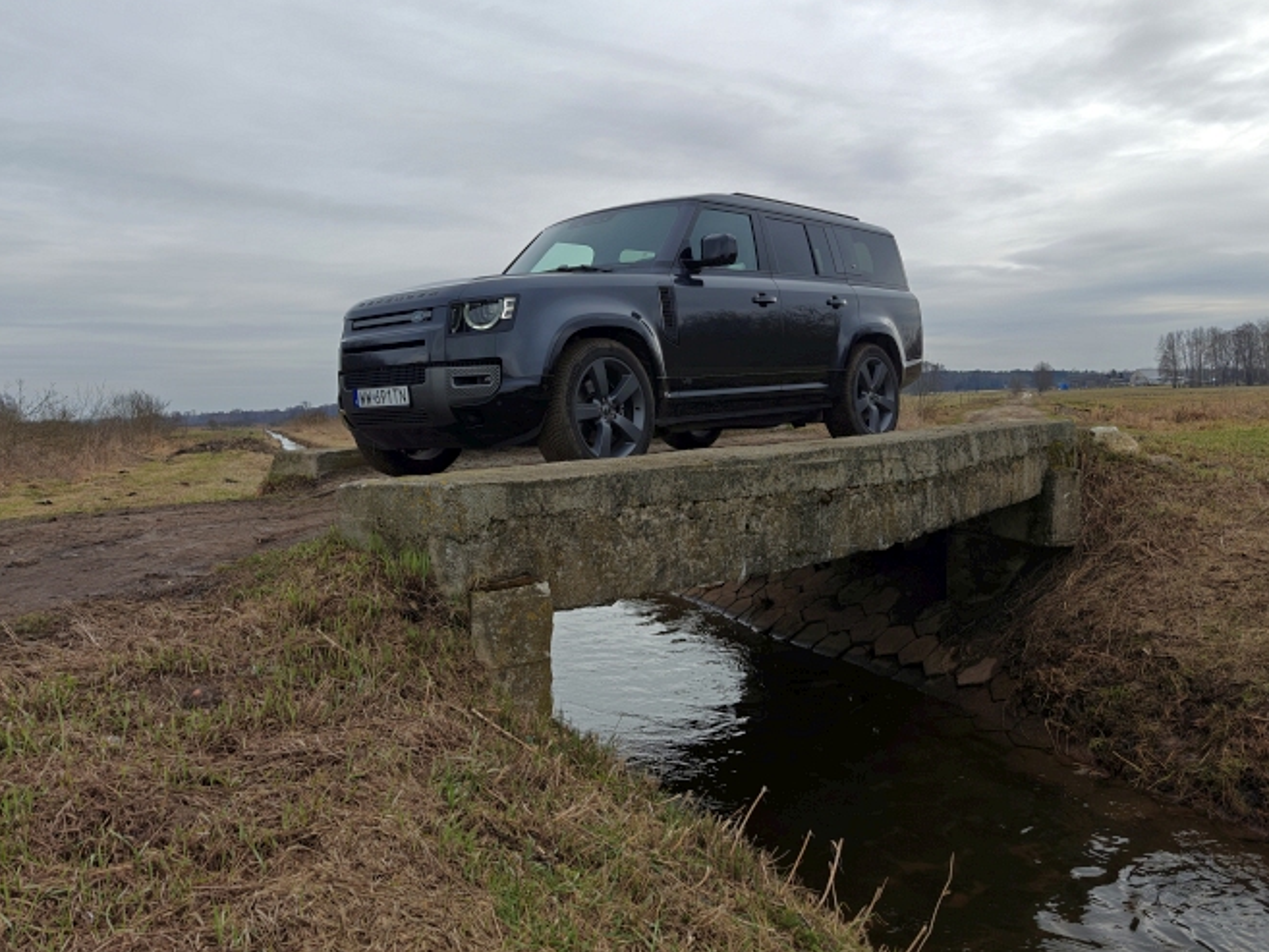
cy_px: 442
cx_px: 616
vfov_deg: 49.7
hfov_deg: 63.4
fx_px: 1027
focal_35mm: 28
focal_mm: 6.06
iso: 50
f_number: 1.6
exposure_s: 1/795
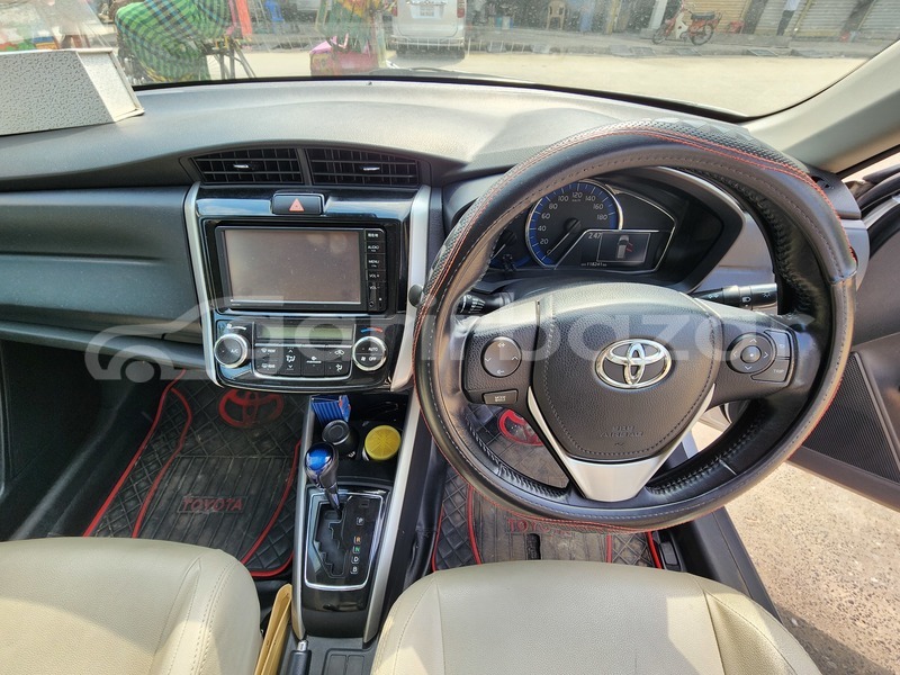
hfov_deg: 106.2
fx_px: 338
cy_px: 338
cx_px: 450
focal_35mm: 13
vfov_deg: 89.9
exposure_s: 1/184
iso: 50
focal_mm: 2.2
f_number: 2.2
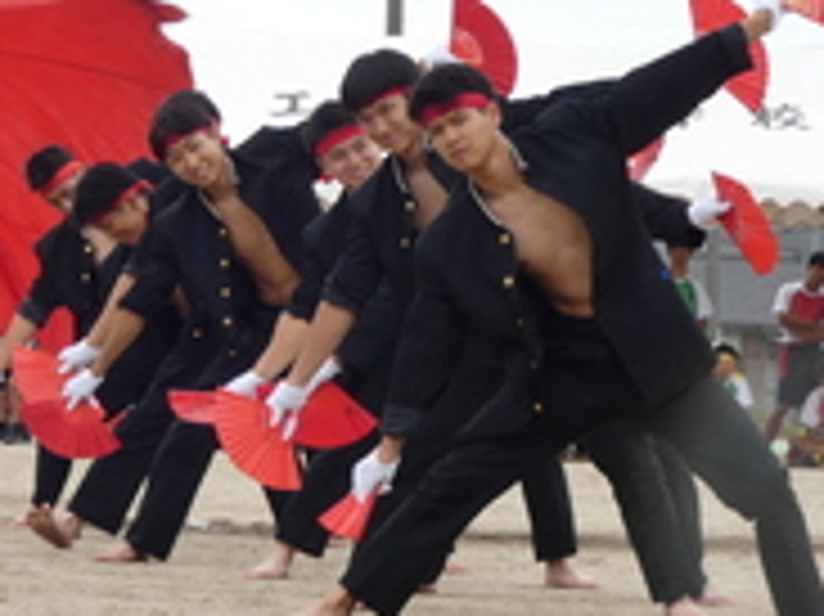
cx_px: -185
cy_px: 13
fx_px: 8255
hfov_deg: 5.7
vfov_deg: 4.3
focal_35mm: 347
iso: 80
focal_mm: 23.7
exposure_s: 1/125
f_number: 5.2
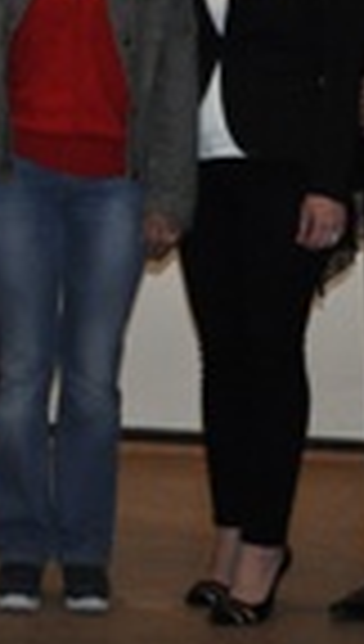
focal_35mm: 108
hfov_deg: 11.2
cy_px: -9
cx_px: 0
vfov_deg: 19.2
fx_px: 1843
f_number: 4
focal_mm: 22
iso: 800
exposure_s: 1/60
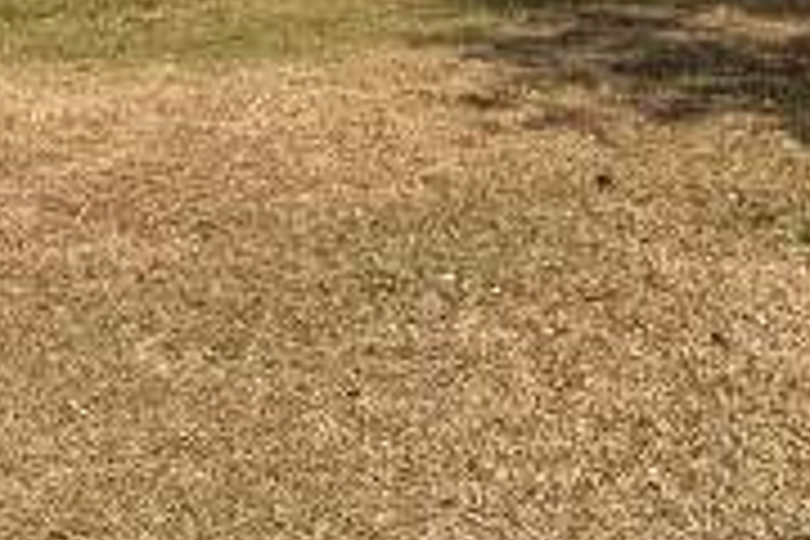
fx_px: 2497
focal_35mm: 111
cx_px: -297
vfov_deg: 11.4
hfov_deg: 17.1
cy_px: -464
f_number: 1.8
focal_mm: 6.86
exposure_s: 1/5500
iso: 80
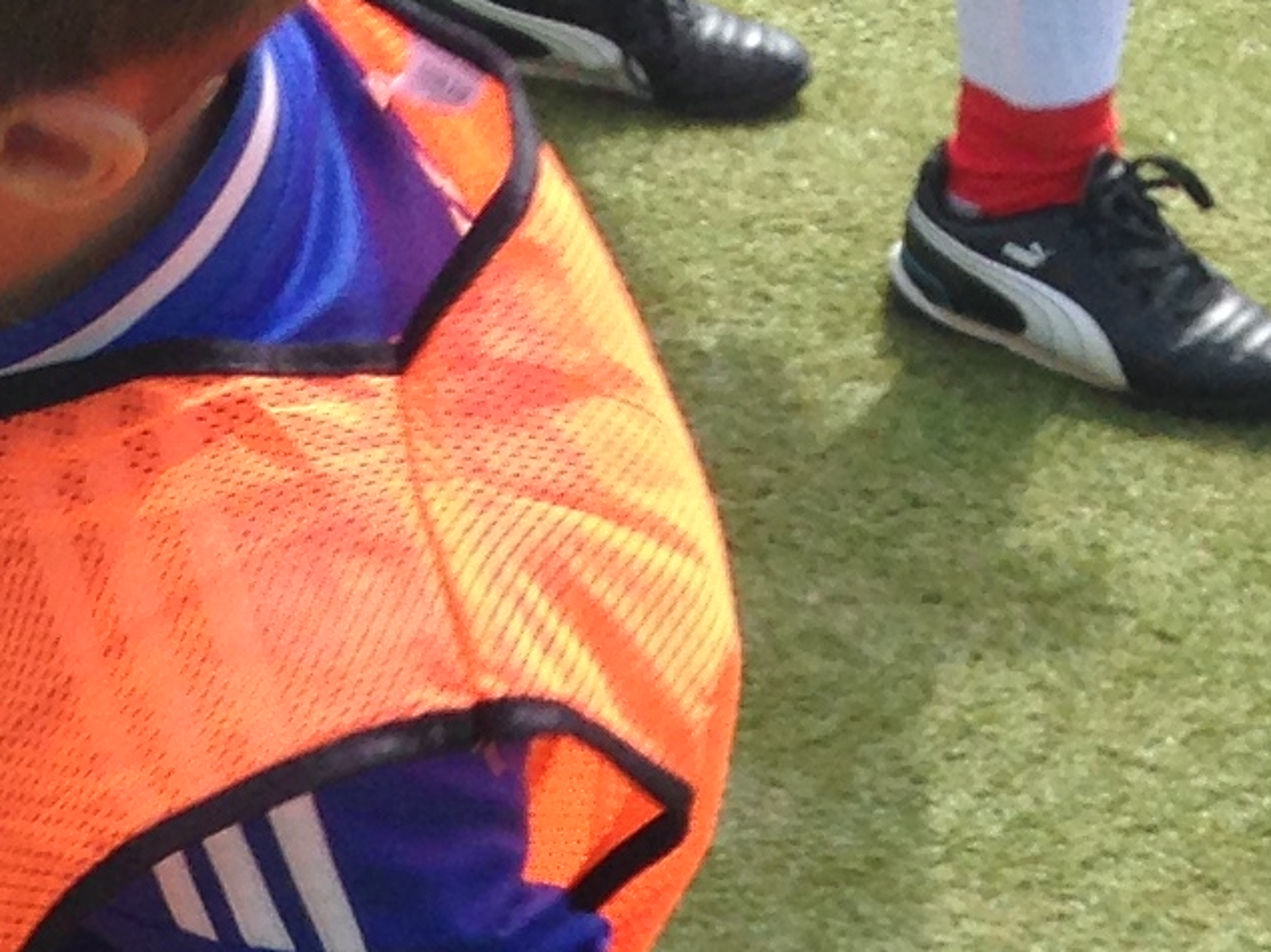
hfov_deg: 11.1
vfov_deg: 8.5
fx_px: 6240
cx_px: -702
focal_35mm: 170
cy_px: 1451
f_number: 2.4
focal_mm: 4.12
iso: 50
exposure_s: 1/809
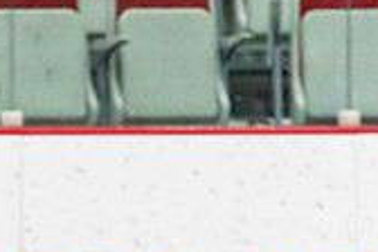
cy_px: 395
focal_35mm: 819
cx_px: -84
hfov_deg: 2.5
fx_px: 8599
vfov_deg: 1.7
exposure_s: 1/1250
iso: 3200
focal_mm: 200
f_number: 2.8
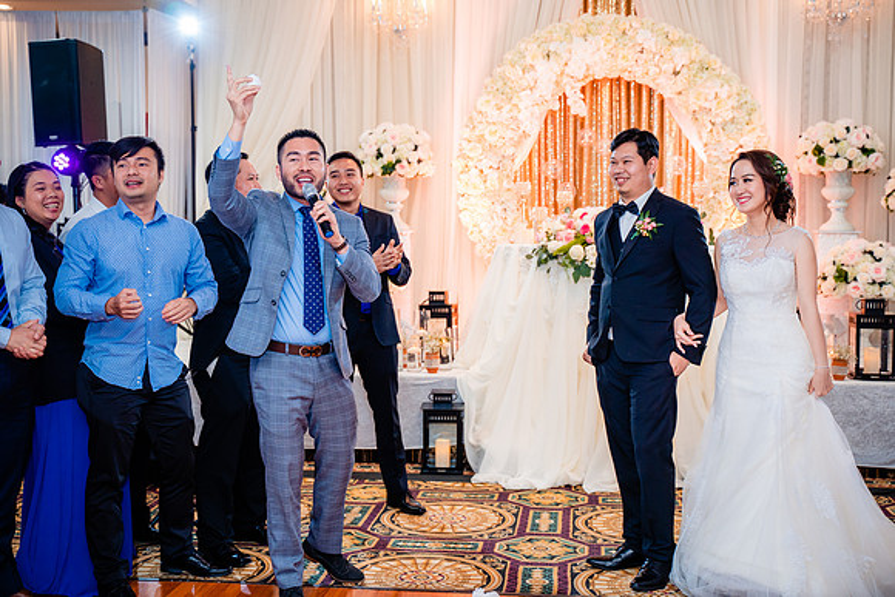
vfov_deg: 28.7
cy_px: 298
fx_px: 1169
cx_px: 448
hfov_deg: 41.9
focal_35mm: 47
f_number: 3.5
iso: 1000
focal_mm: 47
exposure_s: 1/160
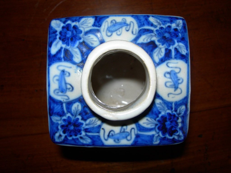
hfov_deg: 49.0
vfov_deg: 37.7
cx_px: 116
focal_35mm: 38
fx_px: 254
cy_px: 86
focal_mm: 7.8
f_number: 4.8
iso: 50
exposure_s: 1/60.1
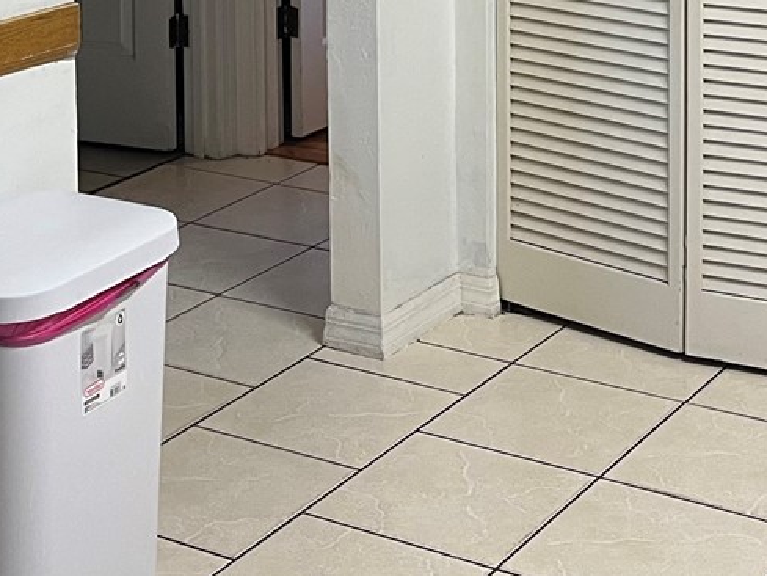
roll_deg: +0.7
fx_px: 1884
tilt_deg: -4.4
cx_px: 372
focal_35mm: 85
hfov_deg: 23.0
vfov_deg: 16.2
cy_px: -226
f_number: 1.6
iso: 100
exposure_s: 1/60
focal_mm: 5.1
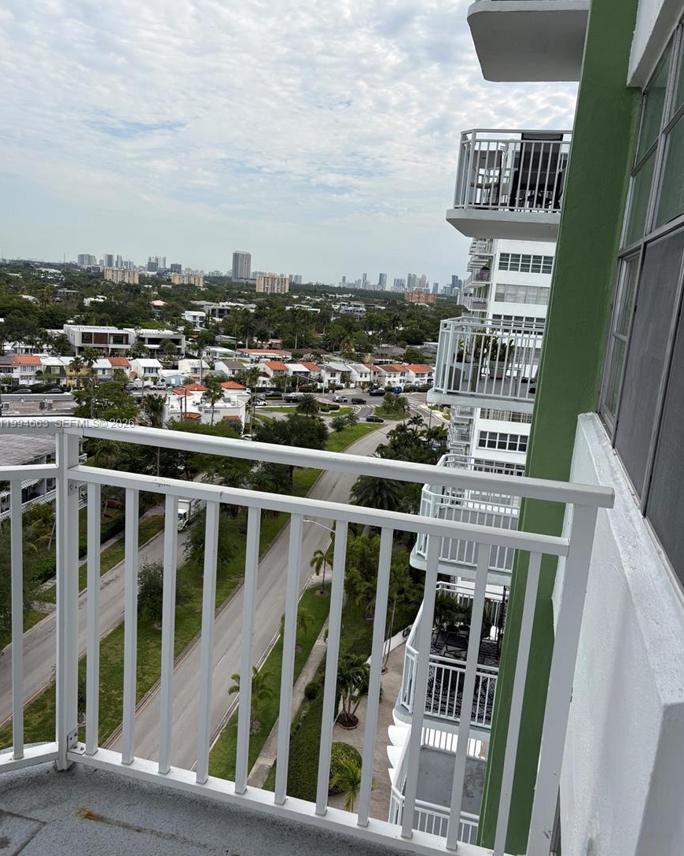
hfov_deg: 51.5
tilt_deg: -10.8
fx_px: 709
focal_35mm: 28
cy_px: 424
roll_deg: -5.9
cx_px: 343
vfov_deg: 62.2
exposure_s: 1/3448
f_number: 1.6
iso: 50
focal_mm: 5.96
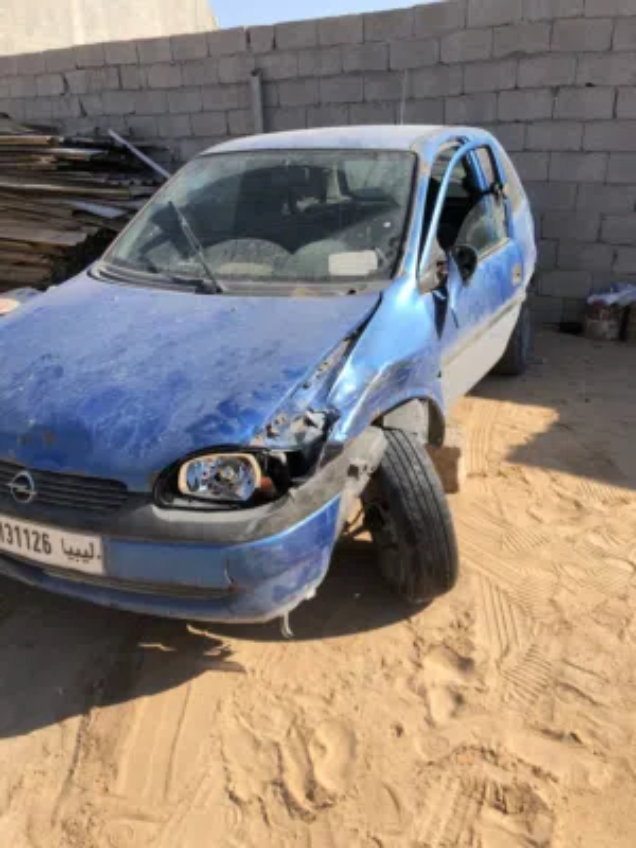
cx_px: 318
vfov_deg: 63.4
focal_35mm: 28
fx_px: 686
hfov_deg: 49.7
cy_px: 424
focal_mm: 4
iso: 20
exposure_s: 1/1453
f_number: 1.8
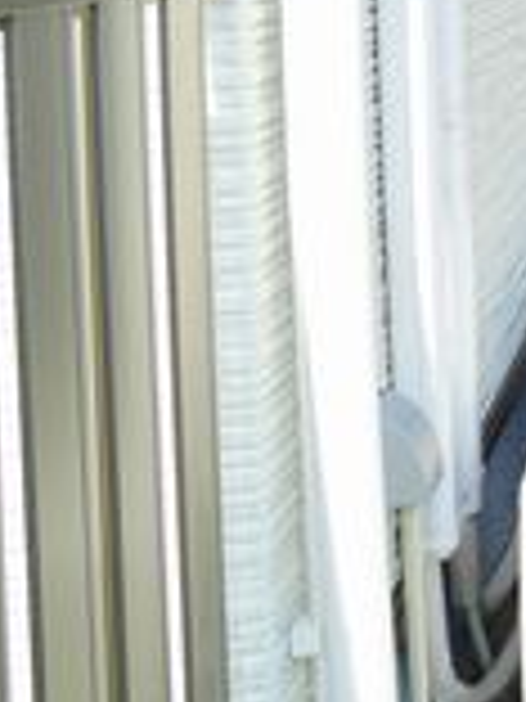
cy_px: 27
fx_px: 1195
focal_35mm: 59
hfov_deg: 14.9
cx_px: 1263
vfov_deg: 30.7
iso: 100
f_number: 8
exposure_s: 1/80
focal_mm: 10
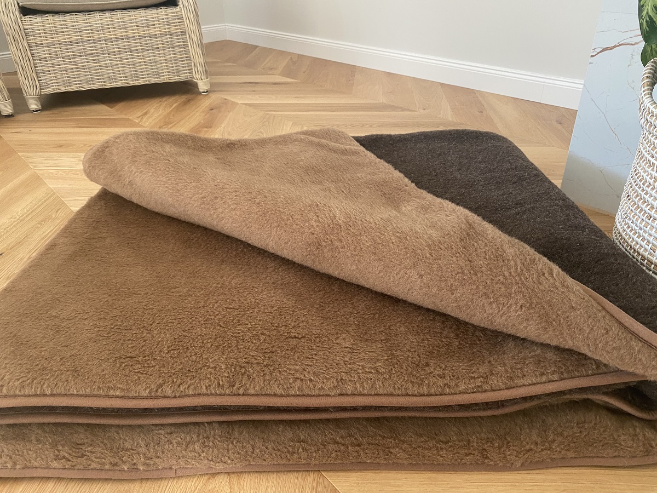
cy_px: 246
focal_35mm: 26
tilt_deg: -29.9
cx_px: 328
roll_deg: +1.8
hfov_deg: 67.3
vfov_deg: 53.1
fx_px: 493
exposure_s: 1/60
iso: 200
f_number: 1.8
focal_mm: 4.25
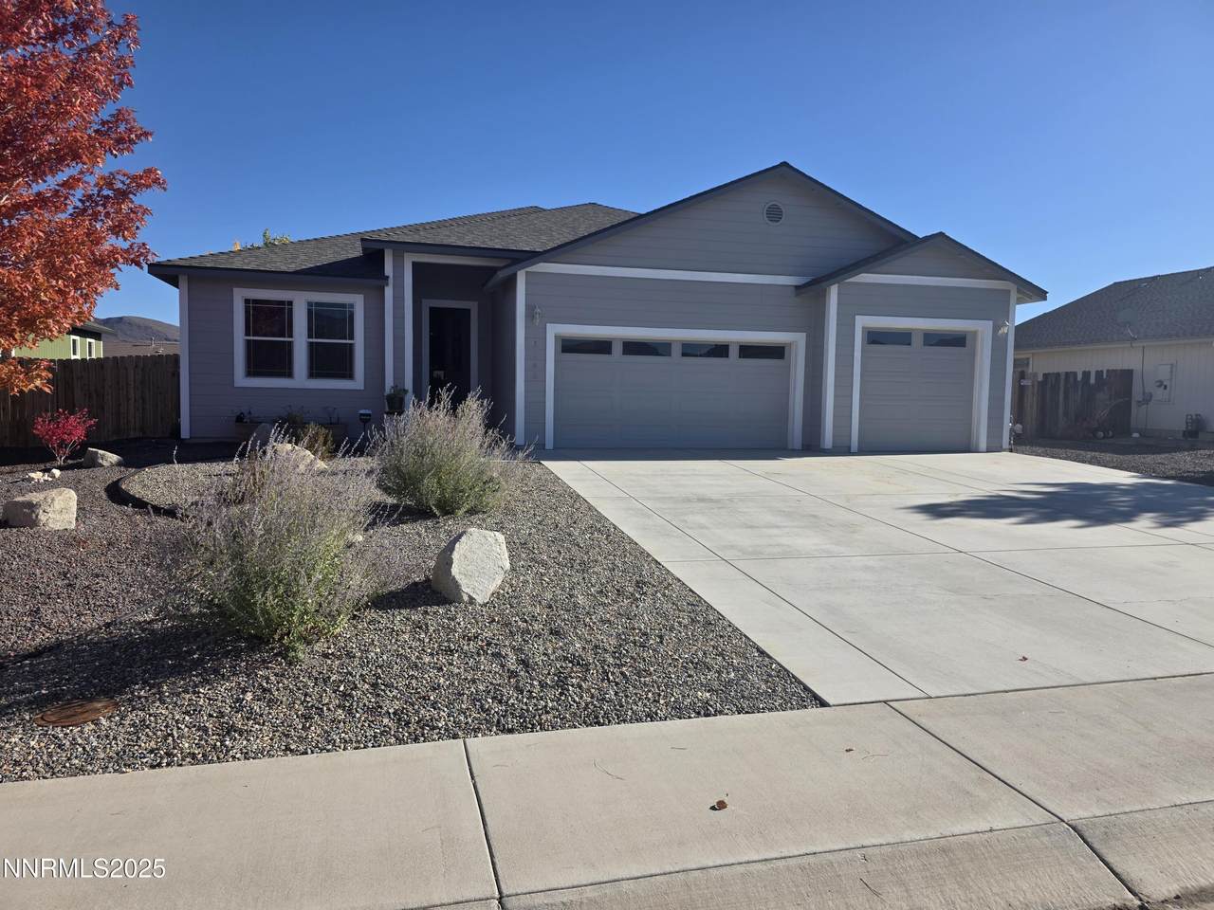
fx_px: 807
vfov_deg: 58.9
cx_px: 607
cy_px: 455
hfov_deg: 73.9
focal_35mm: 23
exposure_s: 1/5608
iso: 80
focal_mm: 6.3
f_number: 1.7
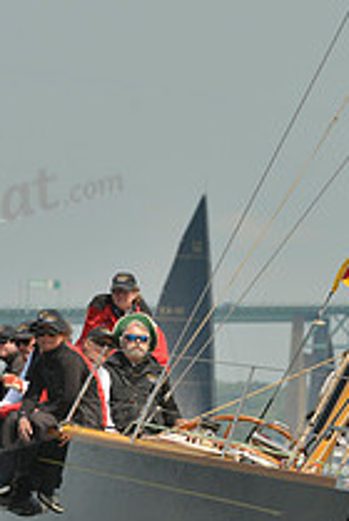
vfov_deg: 2.9
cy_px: 543
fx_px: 10435
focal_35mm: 720
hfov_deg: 1.9
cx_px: 253
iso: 280
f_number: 9
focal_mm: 260
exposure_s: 1/1000
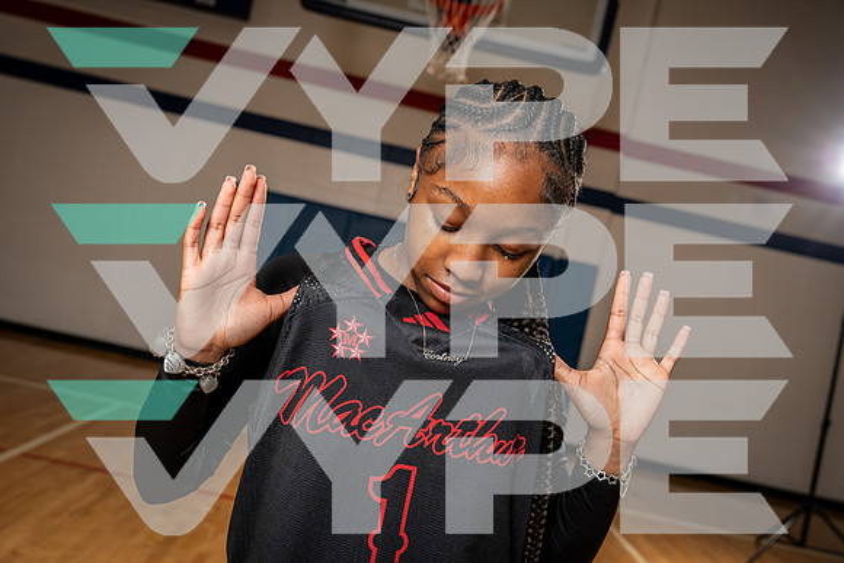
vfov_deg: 36.0
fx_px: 868
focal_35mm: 37
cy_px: 282
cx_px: 422
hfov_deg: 51.9
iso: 125
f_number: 5.6
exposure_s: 1/250
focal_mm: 37
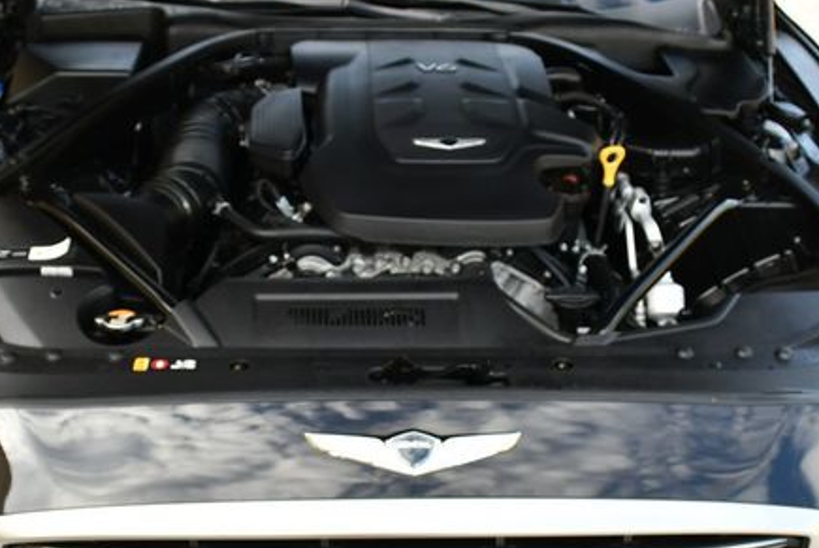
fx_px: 1207
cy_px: 326
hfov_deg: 37.5
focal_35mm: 53
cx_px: 380
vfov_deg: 25.5
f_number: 5.6
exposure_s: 1/250
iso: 400
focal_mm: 18
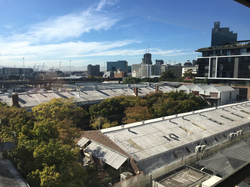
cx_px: 125
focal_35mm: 29
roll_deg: +0.4
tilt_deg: -5.1
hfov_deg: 61.7
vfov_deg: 48.2
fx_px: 209
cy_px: 94
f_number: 2.2
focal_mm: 4.15
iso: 25
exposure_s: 1/1709
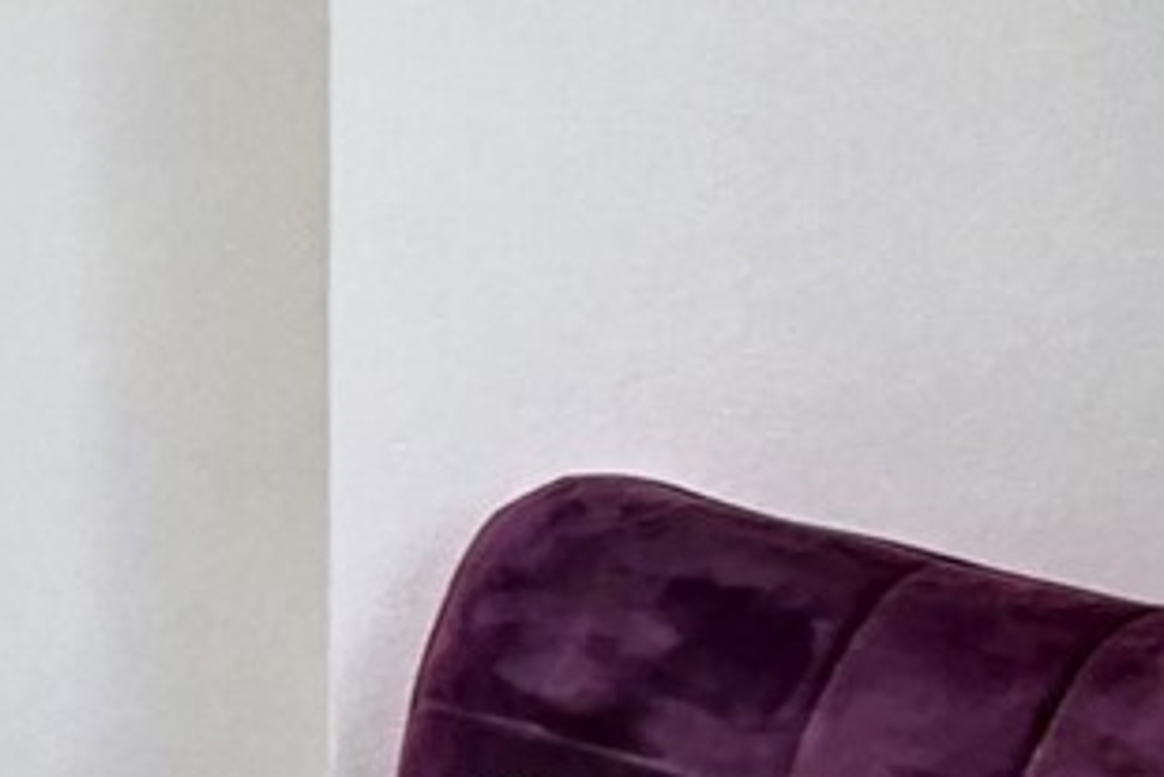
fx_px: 2652
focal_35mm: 82
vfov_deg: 16.7
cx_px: -1936
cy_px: 460
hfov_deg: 13.3
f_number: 11
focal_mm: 10
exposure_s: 1/8
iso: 3200
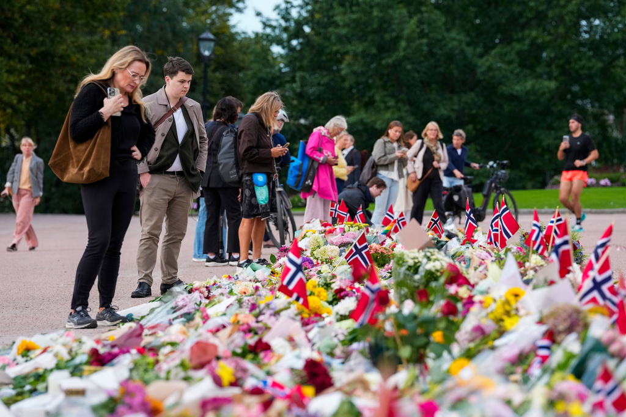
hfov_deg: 10.3
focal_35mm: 200
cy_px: 208
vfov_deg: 6.9
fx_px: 3476
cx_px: 313
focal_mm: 200
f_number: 5.6
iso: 800
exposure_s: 1/500
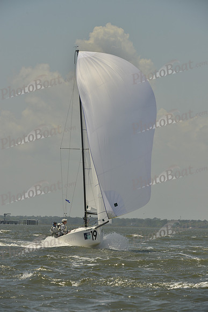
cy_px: 156
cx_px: 104
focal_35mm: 240
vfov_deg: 8.6
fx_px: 2079
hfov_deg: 5.7
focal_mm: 240
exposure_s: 1/1250
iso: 280
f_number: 11
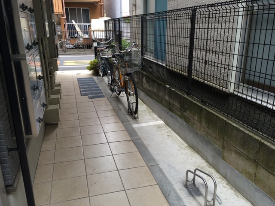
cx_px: 138
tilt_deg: -18.2
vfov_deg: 48.2
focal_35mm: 29
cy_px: 103
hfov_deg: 61.7
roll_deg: +0.1
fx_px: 230
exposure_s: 1/120
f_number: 2.2
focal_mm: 4.15
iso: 64
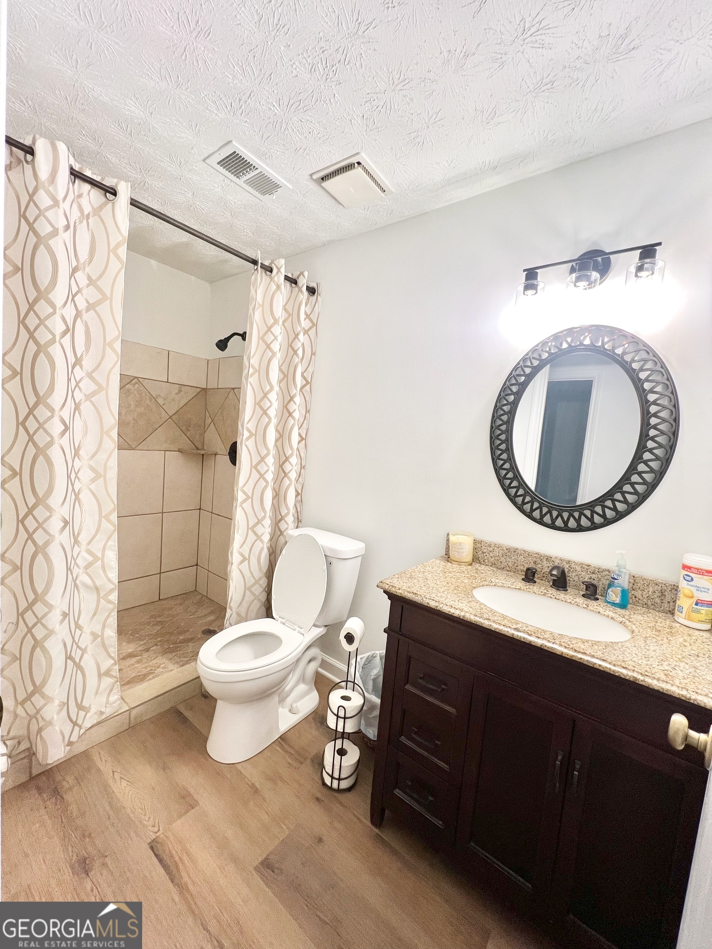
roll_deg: -4.1
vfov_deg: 106.2
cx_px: 356
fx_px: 357
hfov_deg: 89.9
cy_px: 474
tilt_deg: -5.0
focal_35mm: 13
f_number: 1.8
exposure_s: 1/120
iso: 250
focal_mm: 1.57
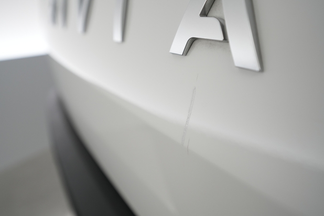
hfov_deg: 63.6
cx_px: 157
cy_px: 111
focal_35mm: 29
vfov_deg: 45.0
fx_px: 261
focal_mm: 28
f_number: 4.5
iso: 1000
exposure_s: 1/100
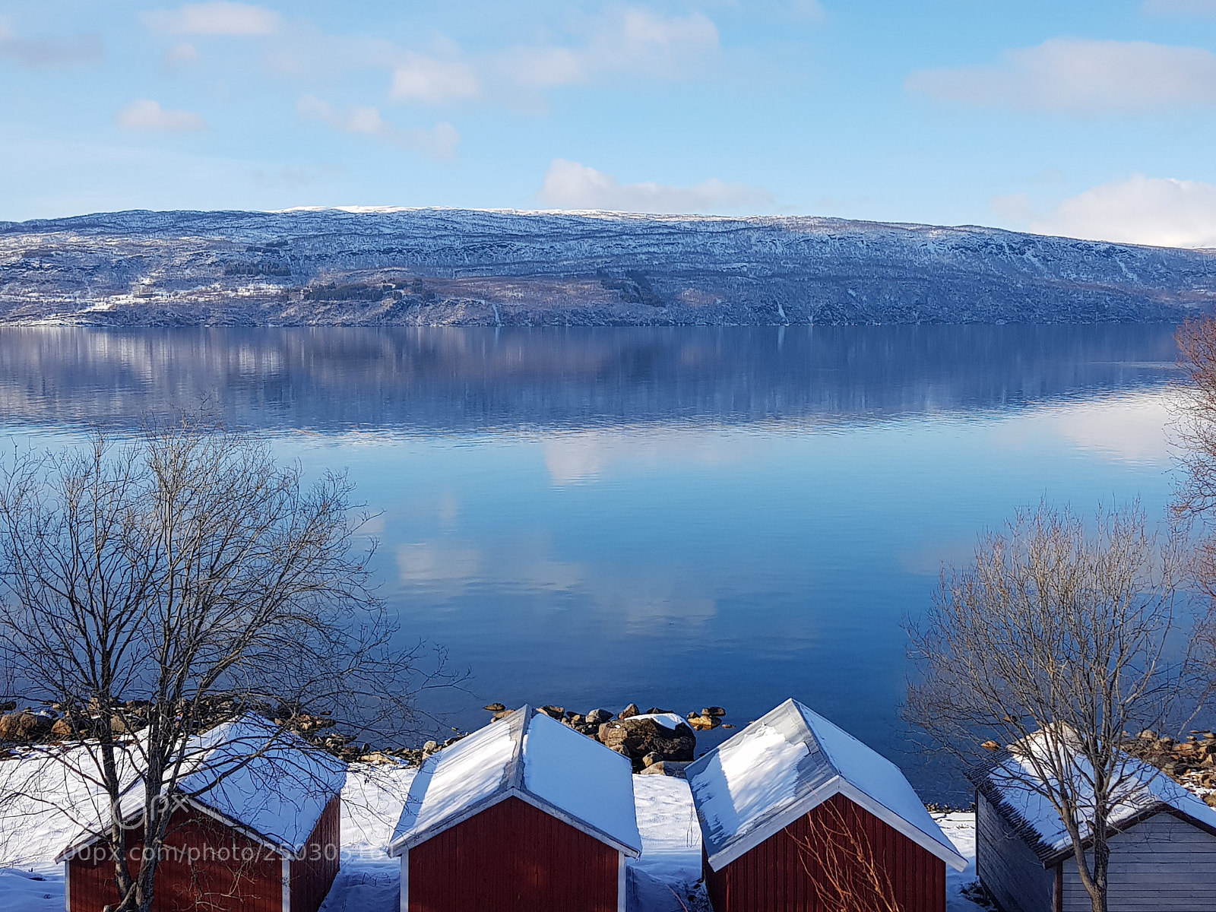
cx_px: 608
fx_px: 913
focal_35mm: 26
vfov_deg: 53.1
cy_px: 456
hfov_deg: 67.3
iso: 40
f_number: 1.7
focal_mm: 4.2
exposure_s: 1/1500
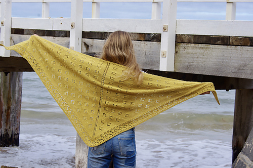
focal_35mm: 94
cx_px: 126
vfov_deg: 14.5
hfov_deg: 21.7
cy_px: 84
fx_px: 660
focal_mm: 62.5
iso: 400
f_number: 9
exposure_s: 1/500
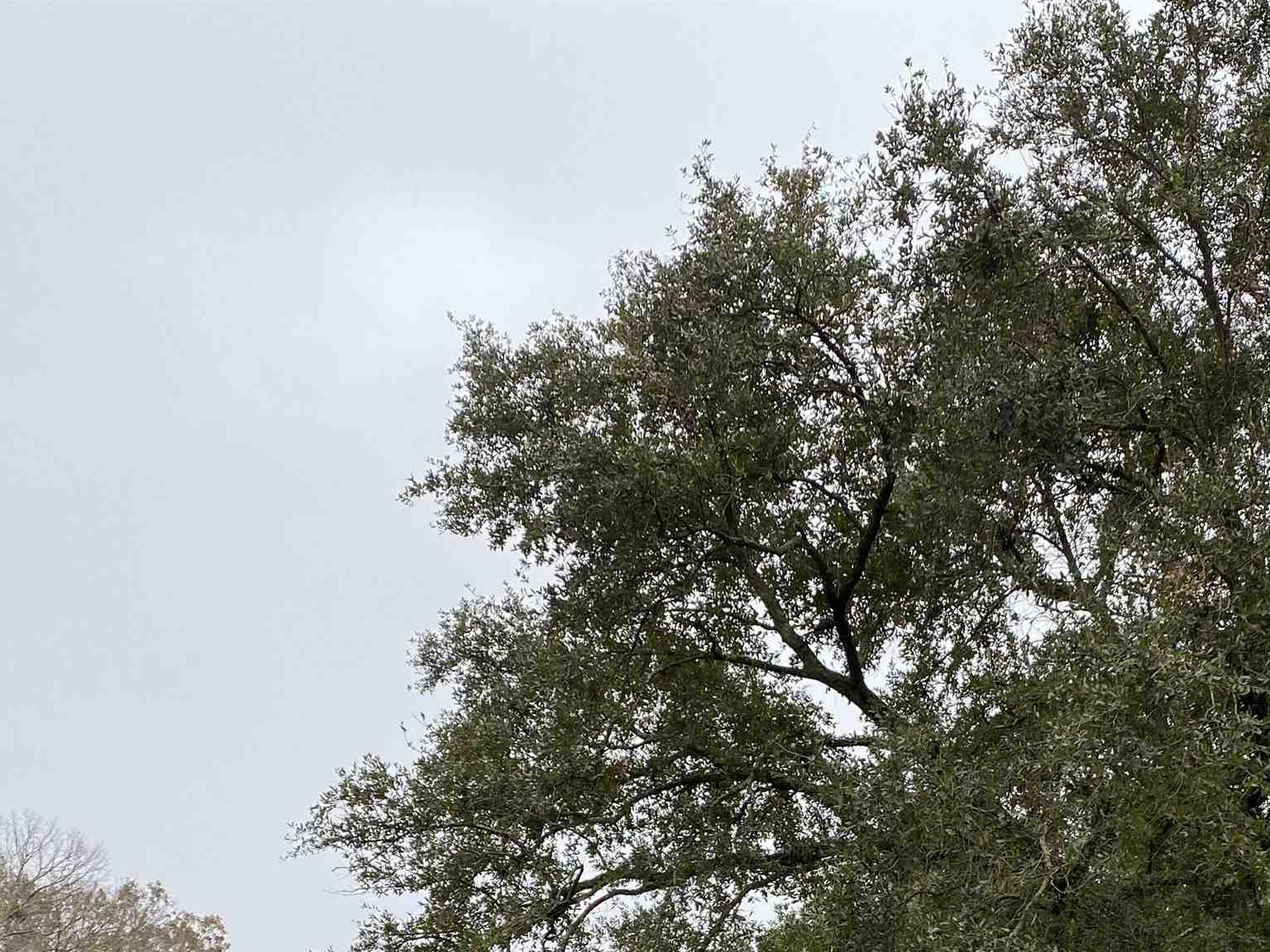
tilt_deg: +13.0
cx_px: 907
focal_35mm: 52
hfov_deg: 36.2
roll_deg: +0.6
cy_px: 951
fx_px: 1908
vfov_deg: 26.5
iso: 32
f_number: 1.8
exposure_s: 1/685
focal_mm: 4.25
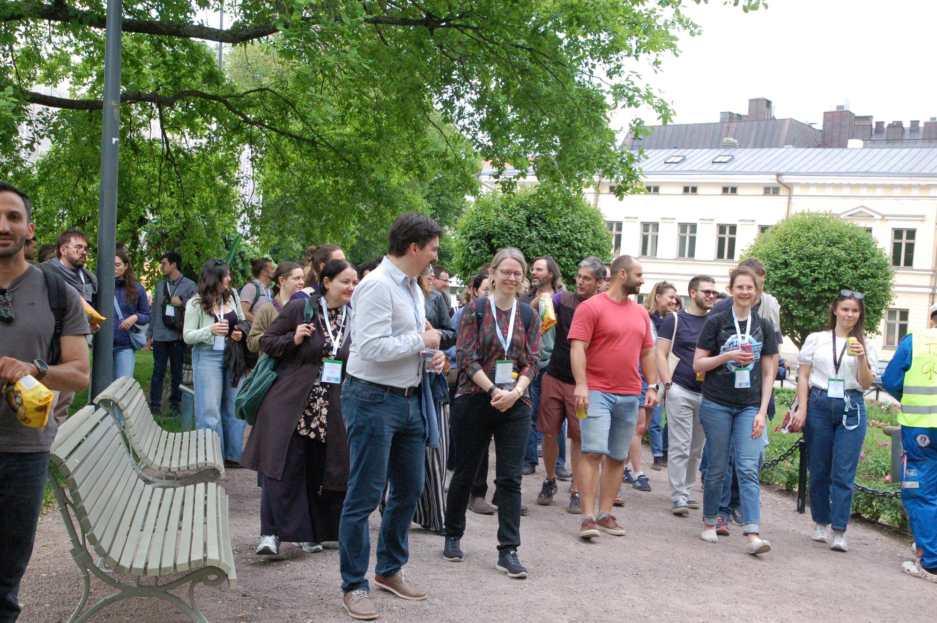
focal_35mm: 46
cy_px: 312
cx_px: 468
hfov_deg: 42.4
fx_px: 1209
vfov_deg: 28.9
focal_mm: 31
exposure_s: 1/125
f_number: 10
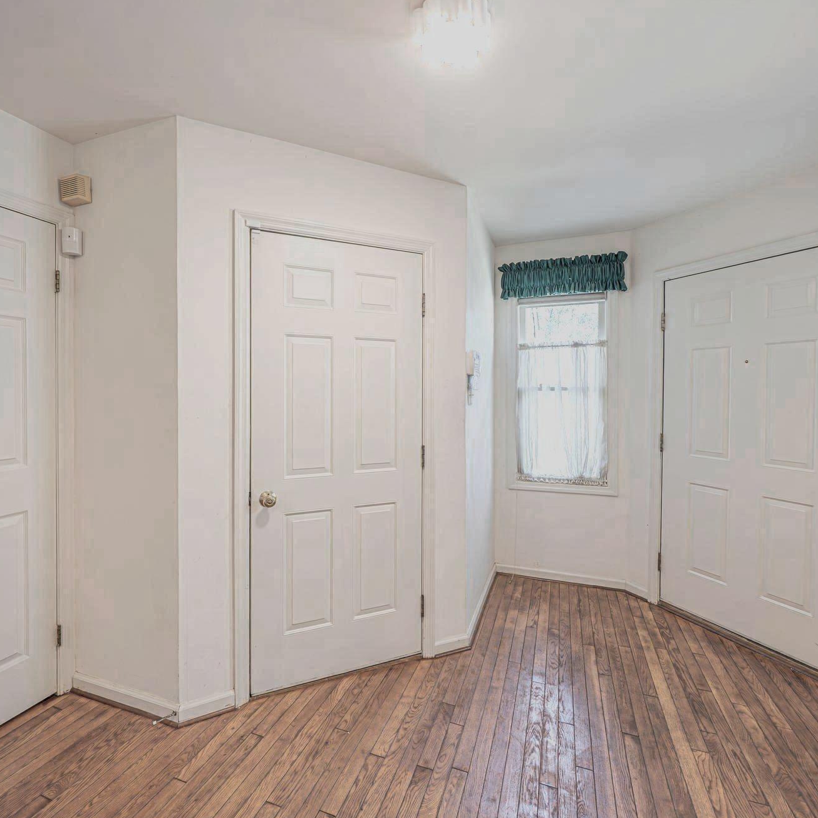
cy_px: 395
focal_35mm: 16
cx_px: 405
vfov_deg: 87.4
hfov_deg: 87.4
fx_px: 428
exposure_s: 1/6
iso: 100
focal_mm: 12
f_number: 7.1
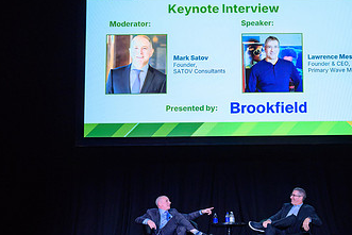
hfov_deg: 29.3
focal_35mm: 68
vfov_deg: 20.0
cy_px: 158
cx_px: 247
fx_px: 665
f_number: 3.5
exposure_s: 1/125
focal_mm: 38
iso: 1600
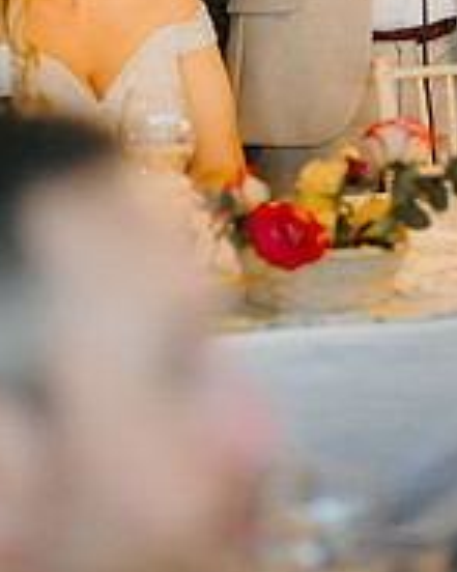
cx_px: 339
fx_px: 3300
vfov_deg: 9.8
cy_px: -121
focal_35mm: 195
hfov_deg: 7.9
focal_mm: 85
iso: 1250
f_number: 2
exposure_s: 1/200
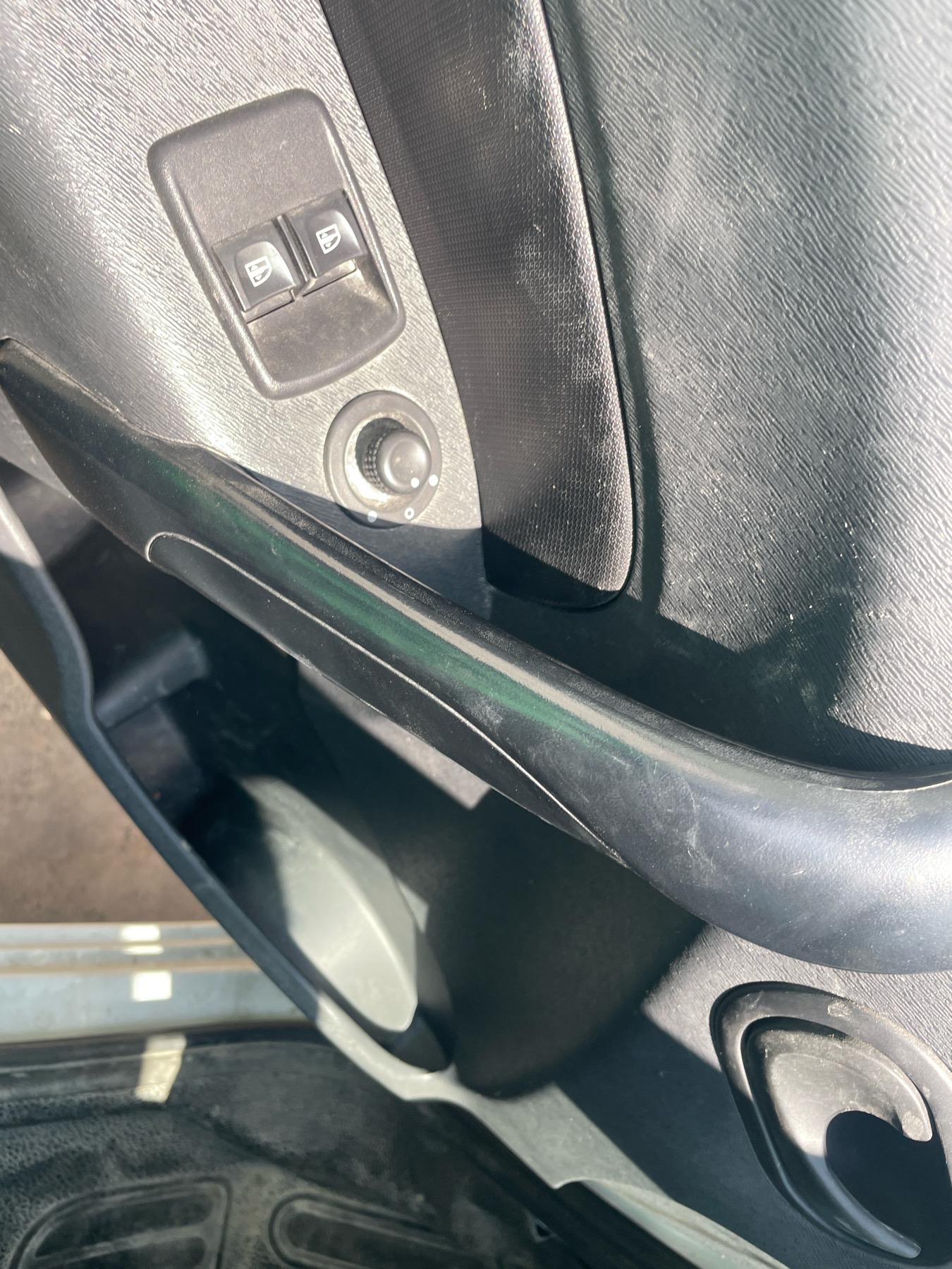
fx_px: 953
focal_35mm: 26
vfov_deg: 67.3
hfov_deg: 53.1
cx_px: 476
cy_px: 634
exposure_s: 1/307
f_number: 1.6
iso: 32
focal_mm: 4.2
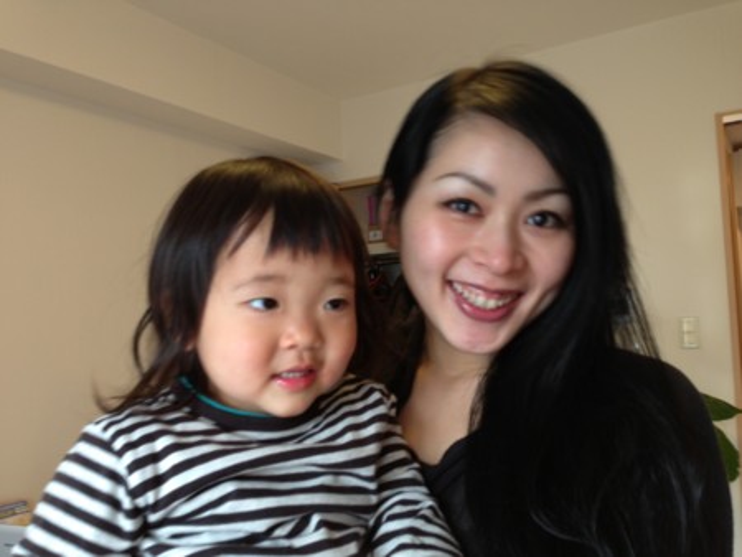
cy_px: 278
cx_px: 371
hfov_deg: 55.3
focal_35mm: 33
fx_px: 708
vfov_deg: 43.0
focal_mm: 4.13
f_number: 2.4
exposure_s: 1/24
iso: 50
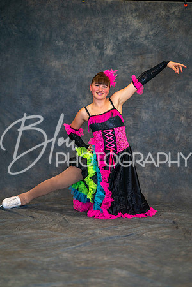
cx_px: 96
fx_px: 680
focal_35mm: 85
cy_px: 144
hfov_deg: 16.1
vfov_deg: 23.9
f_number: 1.6
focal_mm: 85
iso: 320
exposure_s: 1/250
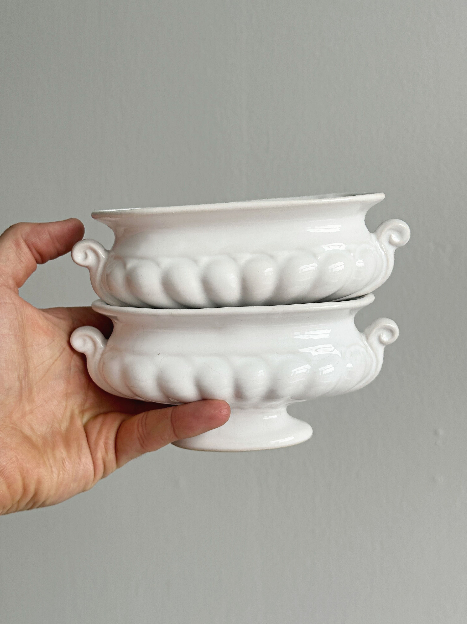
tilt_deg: -7.9
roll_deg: +0.4
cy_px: 312
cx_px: 234
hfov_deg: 30.2
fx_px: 864
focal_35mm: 48
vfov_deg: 39.7
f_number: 1.78
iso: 64
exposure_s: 1/1242
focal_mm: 6.86
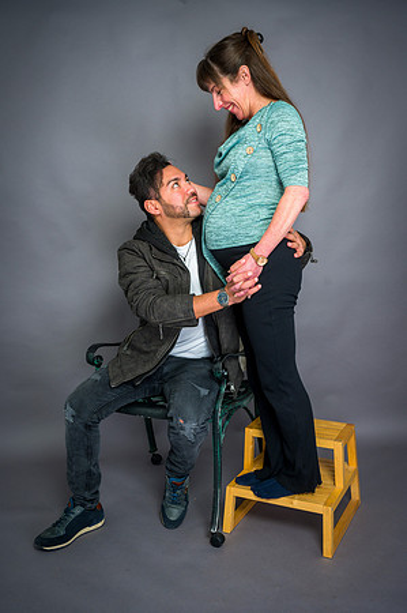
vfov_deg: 54.5
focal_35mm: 35
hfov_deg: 37.8
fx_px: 595
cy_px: 306
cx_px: 204
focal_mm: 35
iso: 200
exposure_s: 1/100
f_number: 5.6
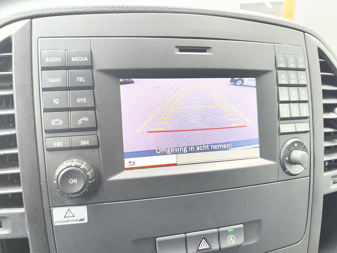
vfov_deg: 53.1
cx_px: 168
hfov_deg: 67.3
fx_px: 253
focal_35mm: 26
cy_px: 126
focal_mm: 5.1
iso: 50
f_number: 1.6
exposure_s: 1/75
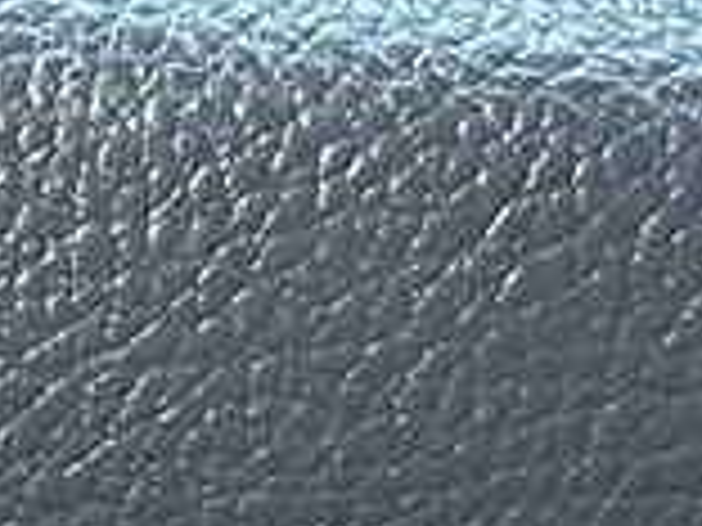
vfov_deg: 5.1
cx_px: -1192
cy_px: 1495
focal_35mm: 277
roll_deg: -1.6
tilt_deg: -17.0
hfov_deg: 6.7
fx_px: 5617
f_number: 1.78
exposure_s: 1/41
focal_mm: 6.86
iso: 250
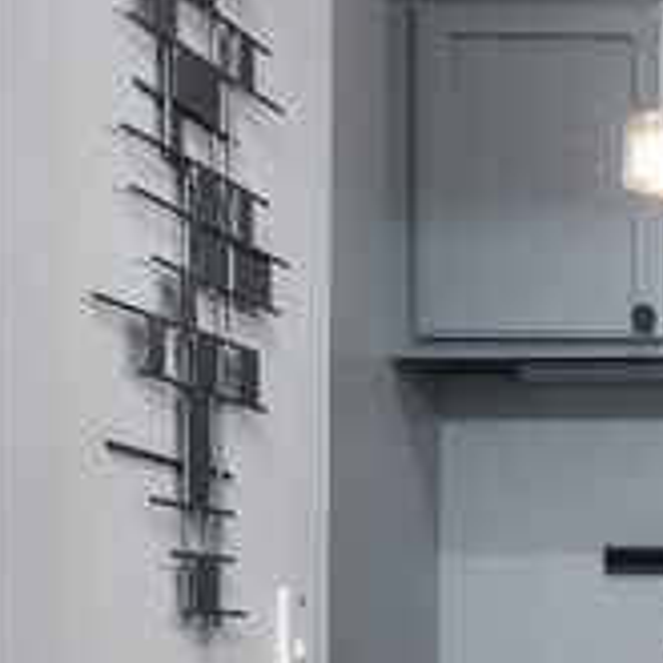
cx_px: 1117
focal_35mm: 100
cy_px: 687
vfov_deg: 17.0
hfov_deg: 15.4
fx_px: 2167
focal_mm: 12
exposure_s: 1/3
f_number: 14
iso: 640
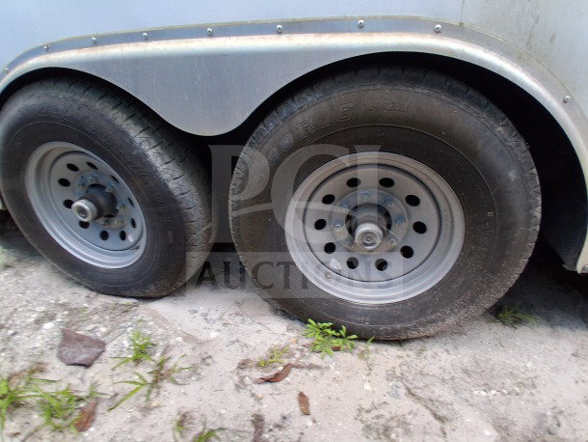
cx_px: 294
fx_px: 289
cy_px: 221
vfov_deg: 74.8
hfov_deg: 91.0
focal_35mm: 17
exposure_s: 1/40
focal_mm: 1.4
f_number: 2.2
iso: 100
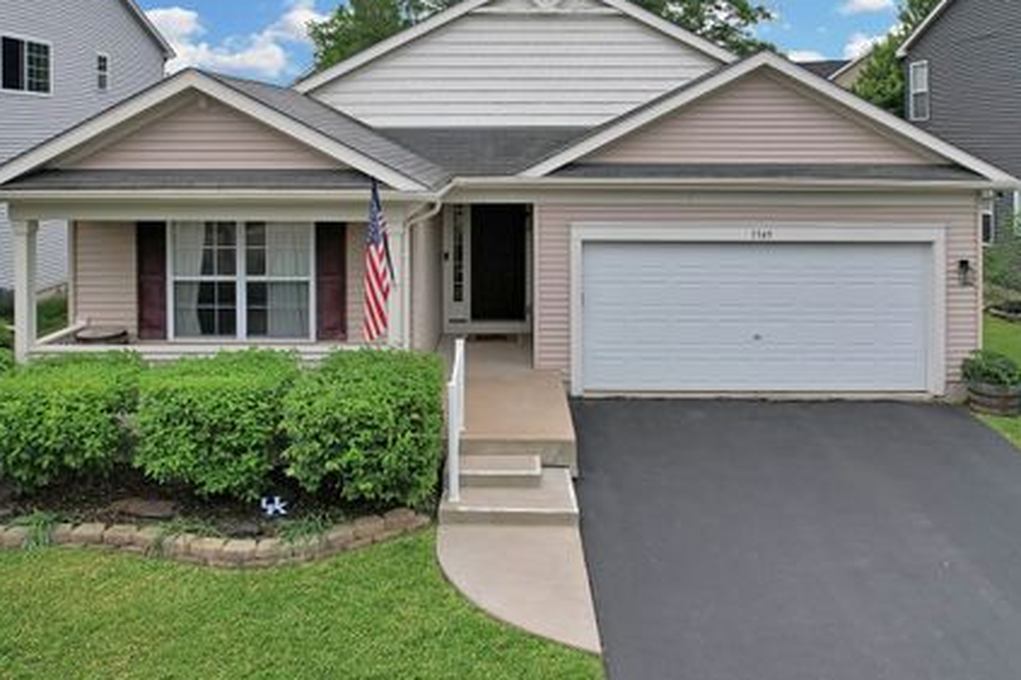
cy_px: 288
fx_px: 737
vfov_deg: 49.4
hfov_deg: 69.4
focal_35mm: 26
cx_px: 512
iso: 100
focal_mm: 8.38
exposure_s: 1/400
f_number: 2.8
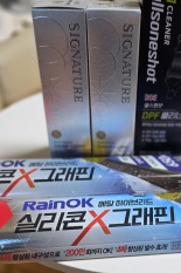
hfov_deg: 35.4
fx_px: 279
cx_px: 125
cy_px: 157
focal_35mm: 37
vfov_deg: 51.7
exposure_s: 1/120
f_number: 1.4
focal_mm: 6.5
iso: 80
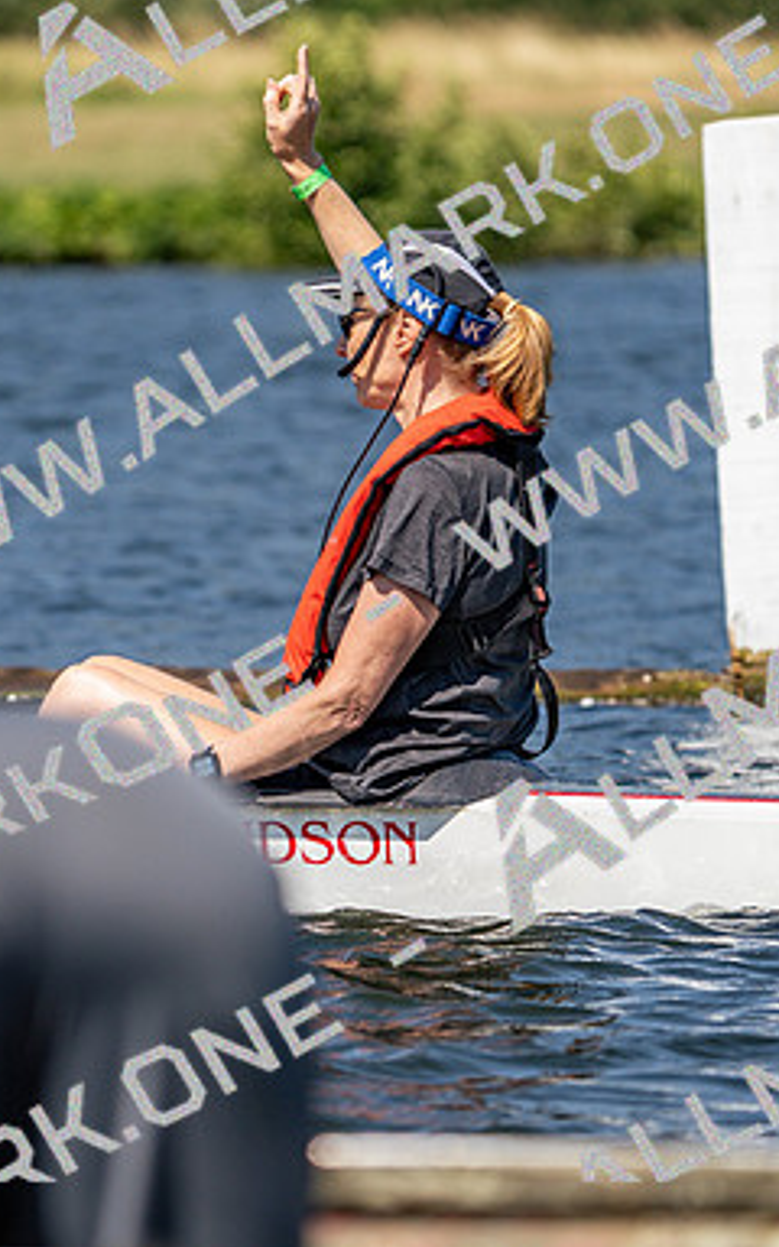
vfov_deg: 4.8
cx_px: 217
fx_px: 14742
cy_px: 625
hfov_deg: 3.0
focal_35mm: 434
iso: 200
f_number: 5.6
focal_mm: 282
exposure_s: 1/2000
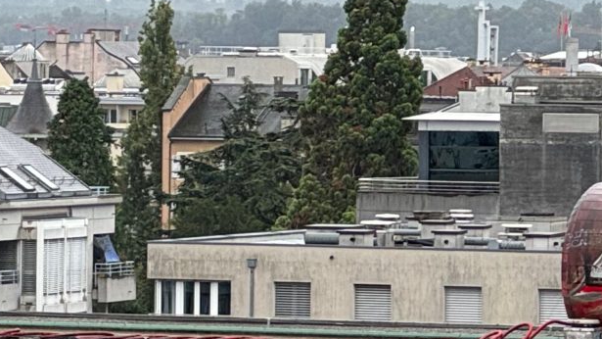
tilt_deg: -4.0
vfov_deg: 3.5
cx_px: 95
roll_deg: -1.2
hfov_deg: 6.2
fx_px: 5571
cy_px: 462
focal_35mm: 349
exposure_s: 1/99
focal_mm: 9
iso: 25
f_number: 2.8
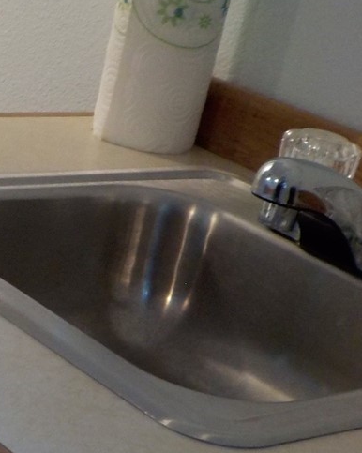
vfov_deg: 19.8
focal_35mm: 97
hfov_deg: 15.4
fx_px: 1300
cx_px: -56
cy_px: 235
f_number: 3.3
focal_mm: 4.1
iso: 180
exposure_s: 1/30
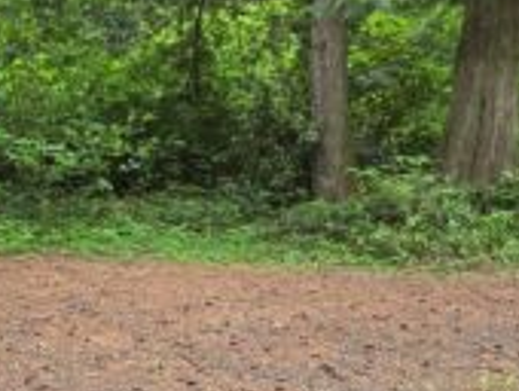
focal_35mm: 54
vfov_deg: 26.8
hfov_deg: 34.1
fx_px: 811
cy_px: 281
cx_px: 79
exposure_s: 1/120
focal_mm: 5.4
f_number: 1.8
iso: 500
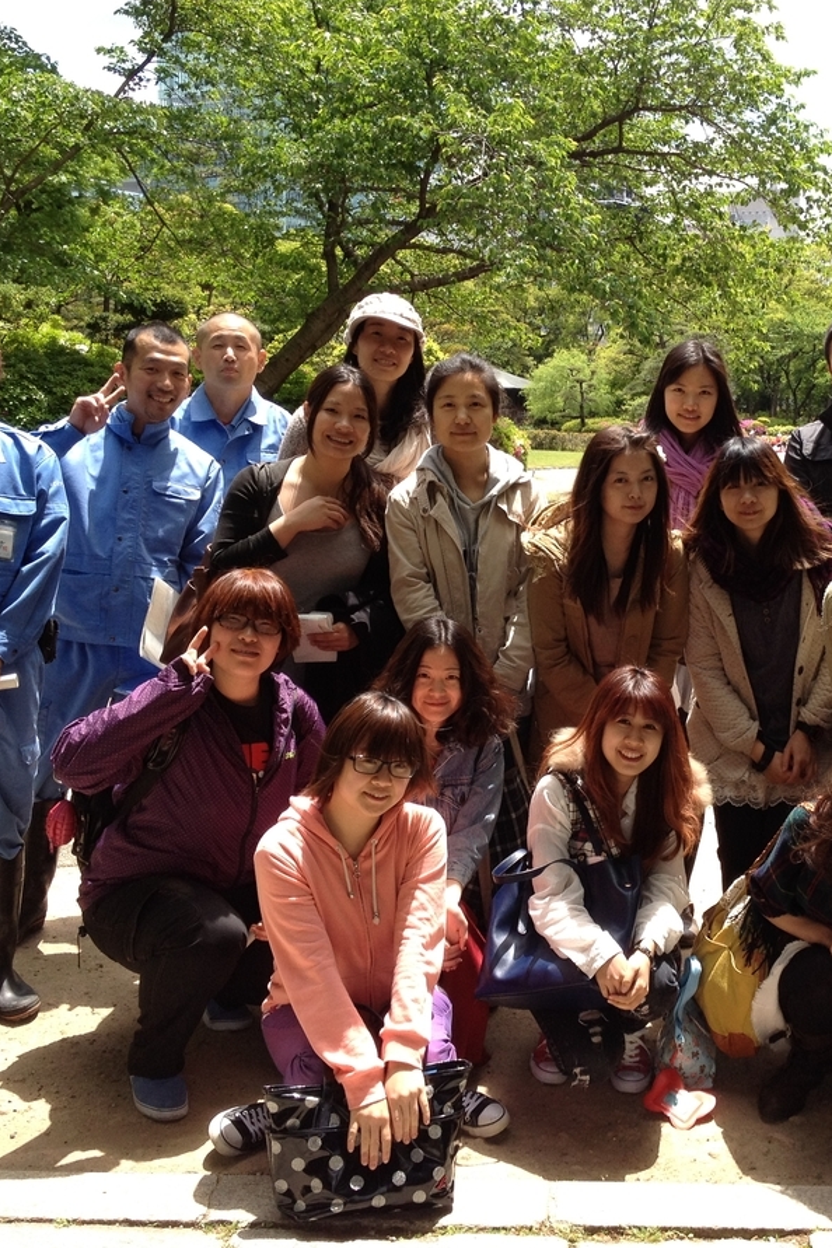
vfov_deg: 40.3
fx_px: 1699
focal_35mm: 49
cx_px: 613
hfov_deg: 27.2
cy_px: 620
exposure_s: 1/690
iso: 64
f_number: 2.4
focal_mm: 4.28
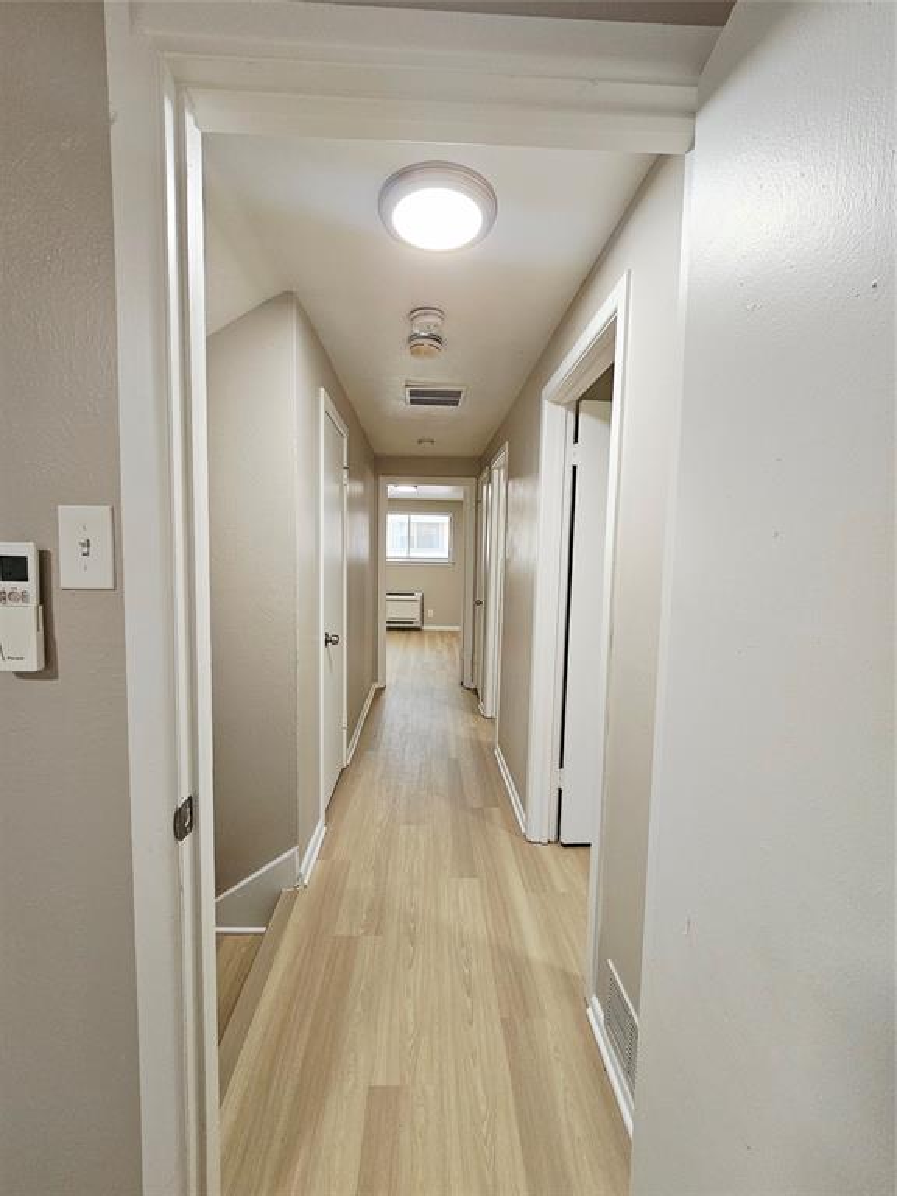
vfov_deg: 106.2
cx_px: 448
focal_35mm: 13
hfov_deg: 89.9
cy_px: 598
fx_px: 449
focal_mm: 2.2
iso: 160
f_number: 2.2
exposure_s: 1/60
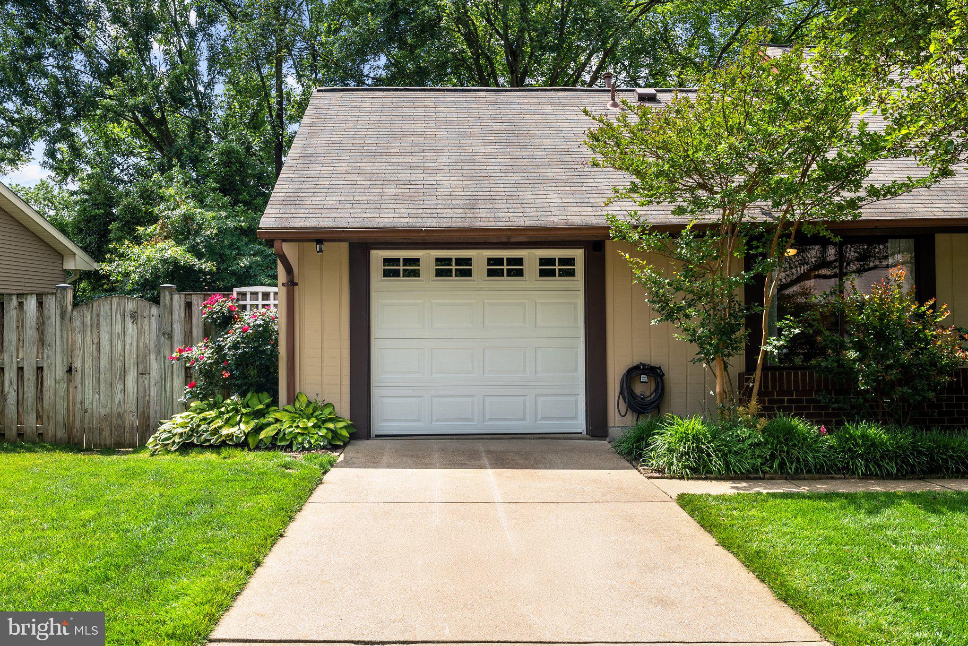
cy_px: 323
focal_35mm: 34
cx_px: 484
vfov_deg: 38.4
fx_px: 928
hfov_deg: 55.1
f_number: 9
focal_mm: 34.5
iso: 200
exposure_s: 1/200
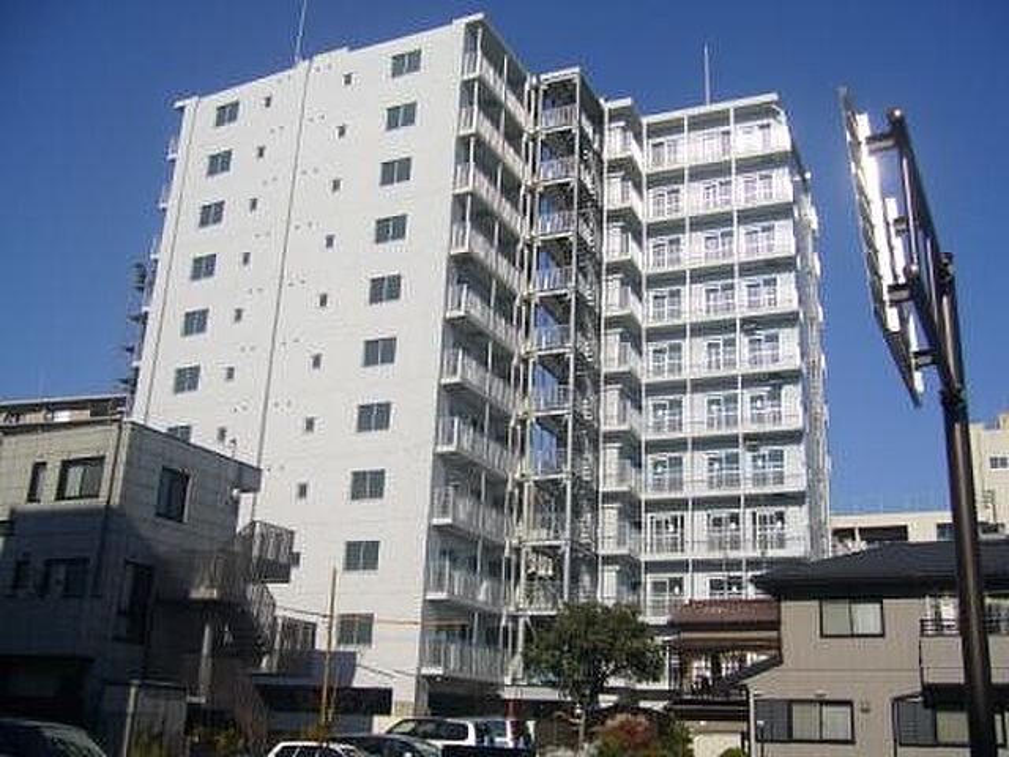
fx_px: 1020
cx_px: 504
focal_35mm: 35
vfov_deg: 40.7
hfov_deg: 52.6
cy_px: 378
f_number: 5.6
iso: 80
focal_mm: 5.8
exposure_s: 1/1000
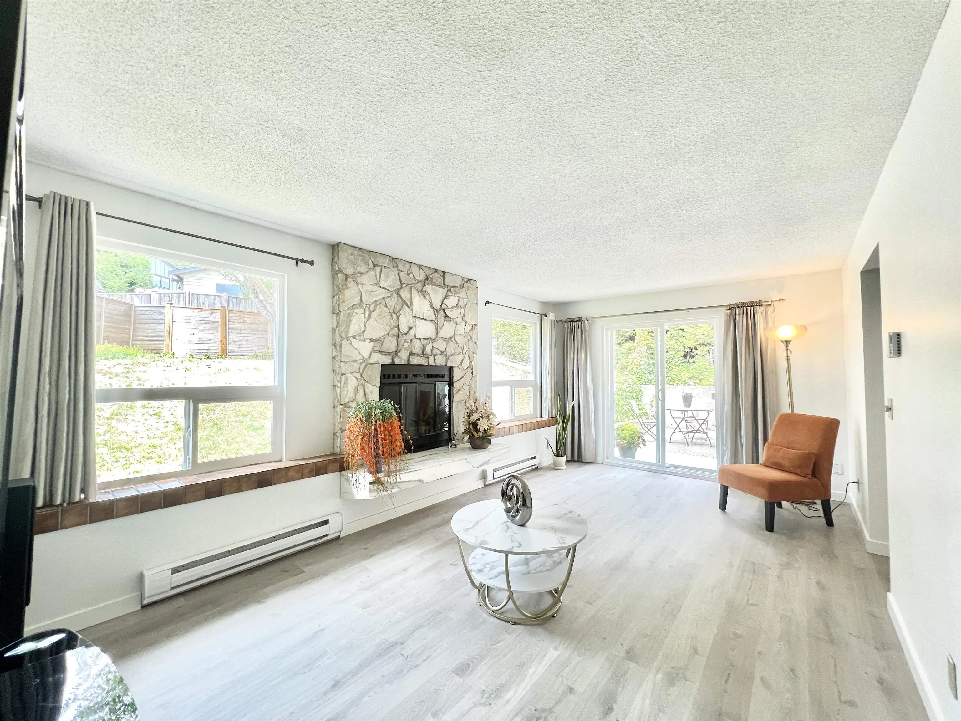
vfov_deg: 89.9
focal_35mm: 13
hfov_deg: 106.2
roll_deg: -0.3
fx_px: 361
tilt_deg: +1.9
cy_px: 360
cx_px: 480
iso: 200
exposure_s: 1/120
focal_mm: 1.57
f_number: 1.8
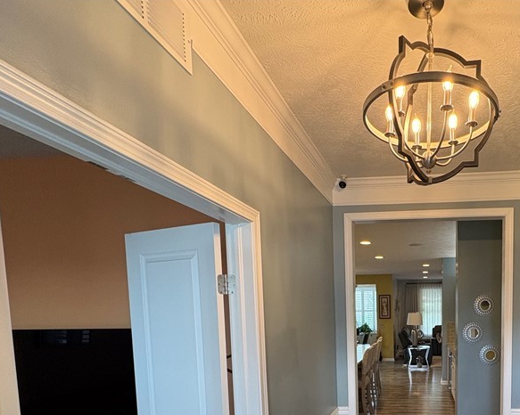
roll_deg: +0.5
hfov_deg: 65.4
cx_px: 398
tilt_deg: -4.8
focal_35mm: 24
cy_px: 340
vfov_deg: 54.2
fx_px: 369
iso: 250
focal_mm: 2.22
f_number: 2.2
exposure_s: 1/120
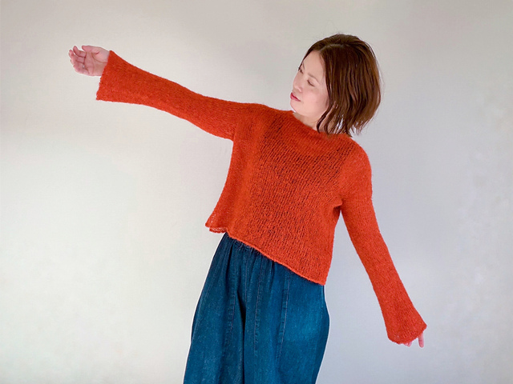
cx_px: 256
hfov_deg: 60.0
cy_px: 192
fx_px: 445
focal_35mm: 30
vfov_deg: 46.8
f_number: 1.9
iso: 25
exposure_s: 1/121
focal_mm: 2.71
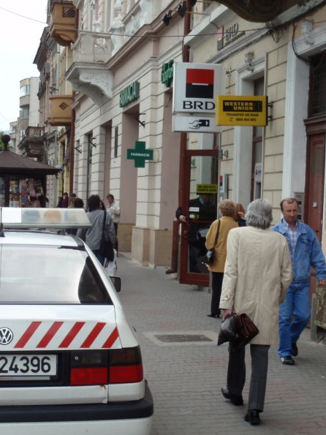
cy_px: 219
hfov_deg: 18.9
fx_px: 980
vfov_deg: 25.0
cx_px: 148
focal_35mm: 78
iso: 64
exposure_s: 1/250
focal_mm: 10.43
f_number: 4.5
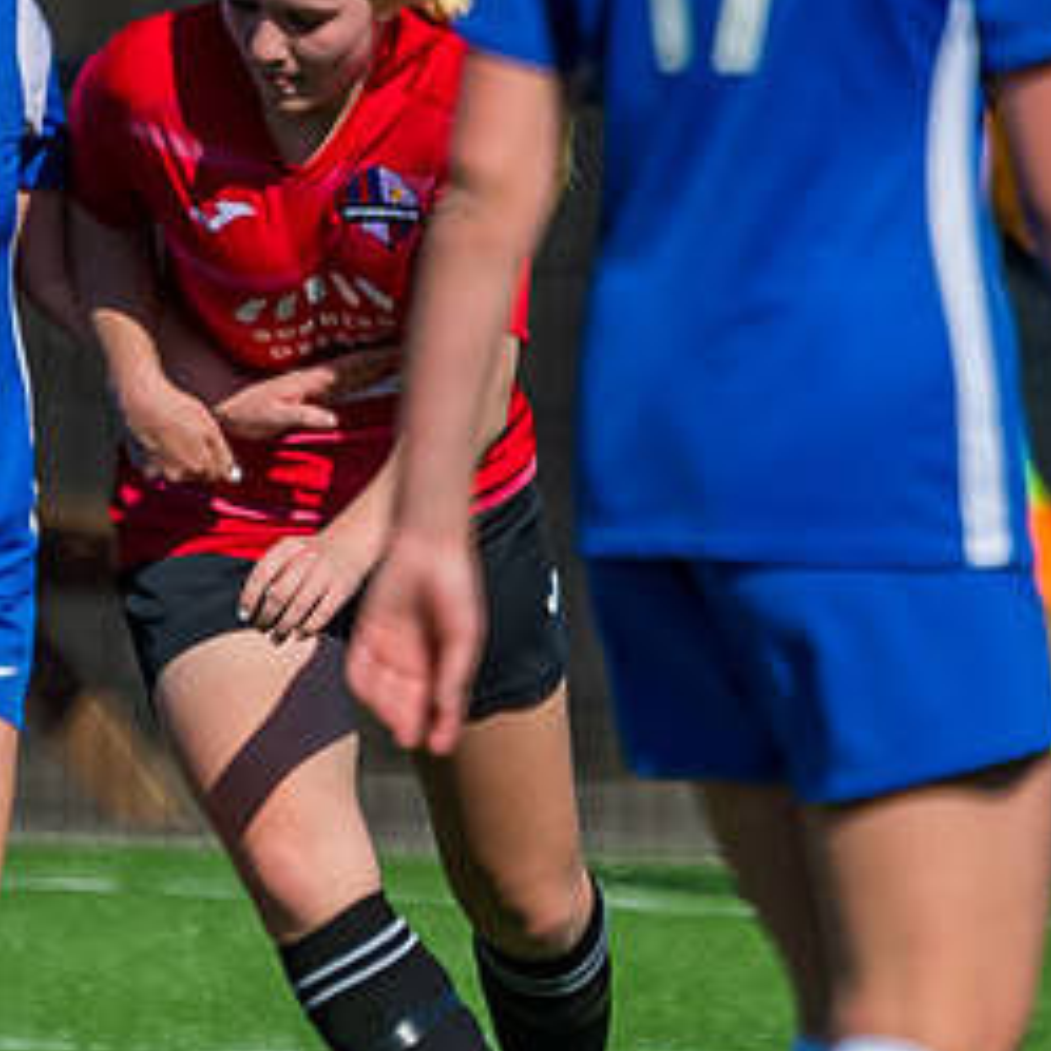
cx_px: -70
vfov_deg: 1.2
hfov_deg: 1.2
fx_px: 49430
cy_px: 822
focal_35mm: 1439
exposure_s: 1/6400
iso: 400
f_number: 4
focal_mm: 280
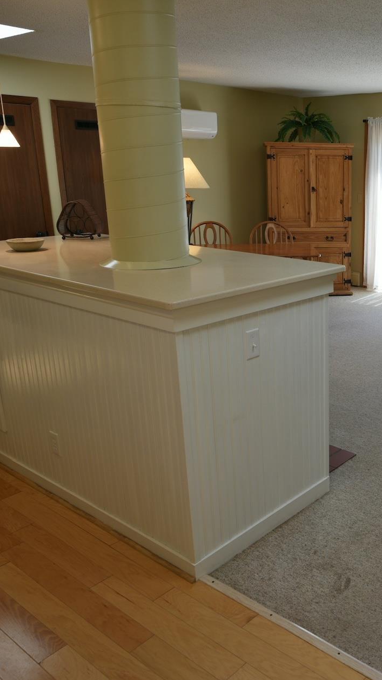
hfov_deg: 34.1
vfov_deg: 61.0
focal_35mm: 32
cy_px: 343
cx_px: 363
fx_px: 577
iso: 800
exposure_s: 1/125
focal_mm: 20
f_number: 6.3
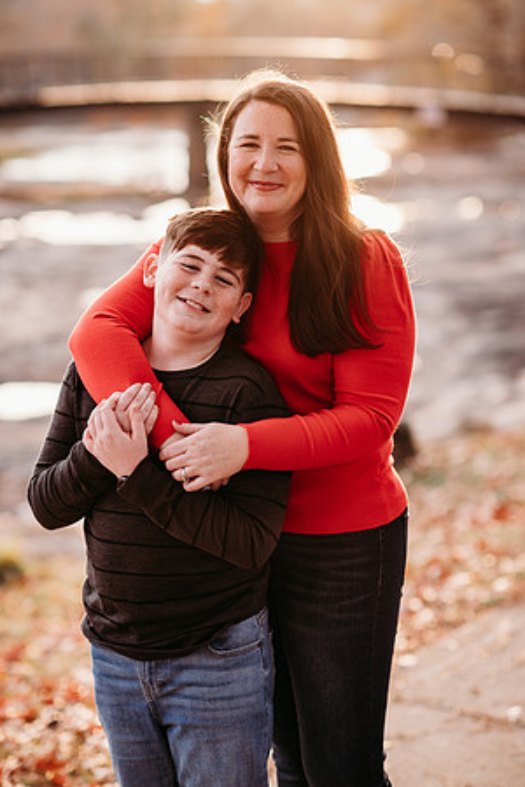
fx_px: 1859
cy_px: 394
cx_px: 262
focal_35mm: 85
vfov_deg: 23.9
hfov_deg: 16.1
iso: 320
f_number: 2.2
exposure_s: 1/400
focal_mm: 85
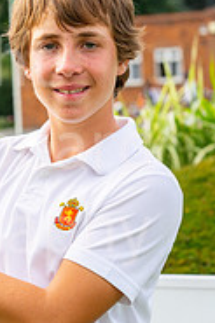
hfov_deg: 6.6
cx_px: -38
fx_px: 1858
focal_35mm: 207
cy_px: 159
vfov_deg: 9.9
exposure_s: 1/500
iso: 200
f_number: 6.3
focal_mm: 85
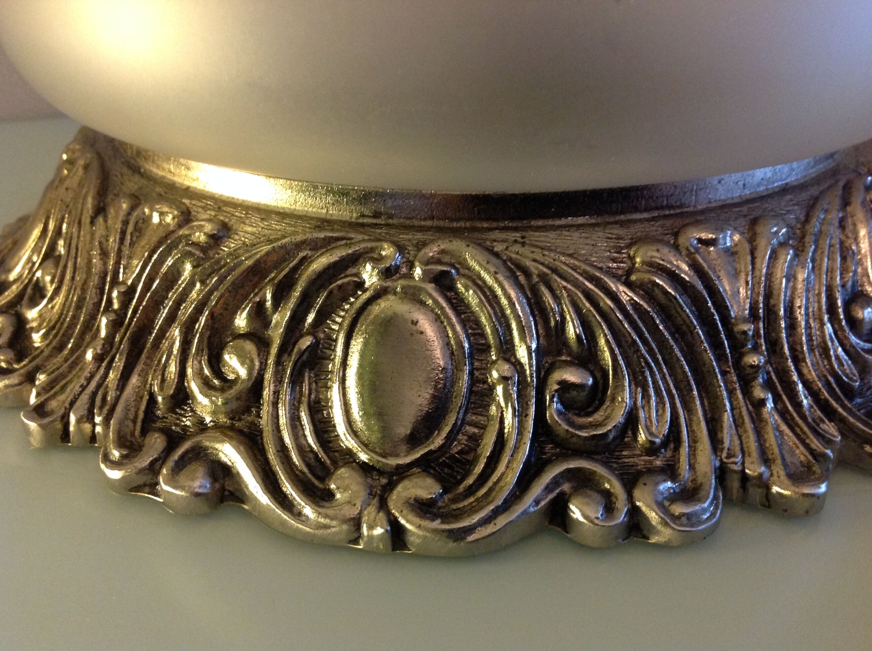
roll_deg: +0.9
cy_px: 326
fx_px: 880
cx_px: 436
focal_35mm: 35
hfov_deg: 52.7
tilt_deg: -27.8
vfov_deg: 40.6
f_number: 2.4
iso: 320
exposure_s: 1/15
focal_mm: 4.28
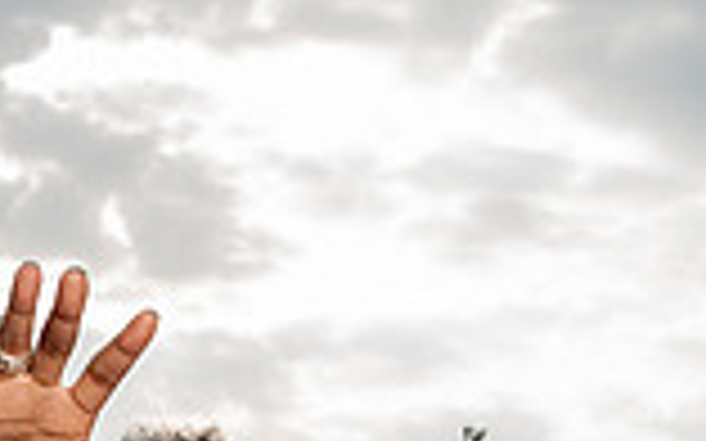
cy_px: 972
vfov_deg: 11.2
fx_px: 1962
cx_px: 99
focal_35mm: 102
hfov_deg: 20.1
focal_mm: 35
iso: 80
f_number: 8
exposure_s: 1/200
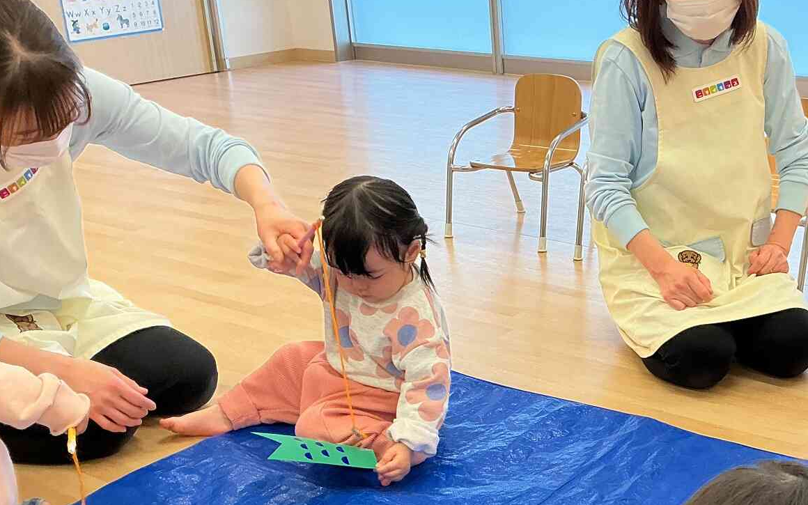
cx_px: 625
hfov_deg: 37.1
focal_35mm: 53
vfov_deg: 24.2
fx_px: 1167
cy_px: 362
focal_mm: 3
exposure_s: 1/100
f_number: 1.8
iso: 40
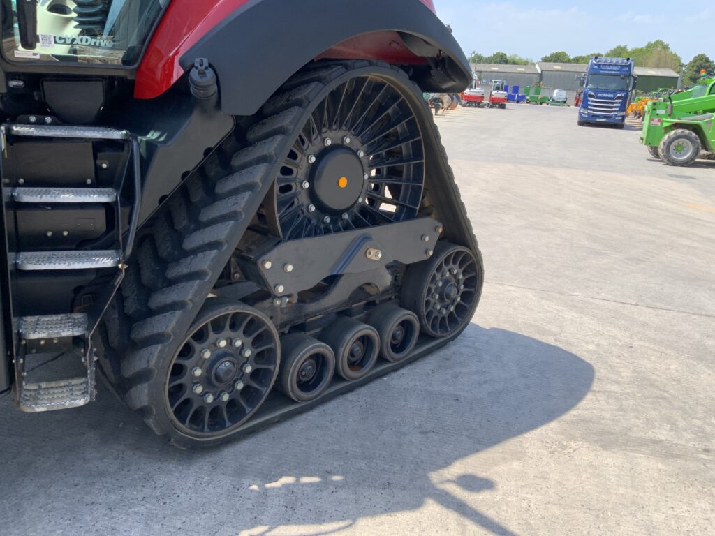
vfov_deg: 48.2
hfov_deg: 61.7
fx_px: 599
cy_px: 268
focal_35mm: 29
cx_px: 358
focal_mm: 3
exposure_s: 1/781
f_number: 1.8
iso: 16
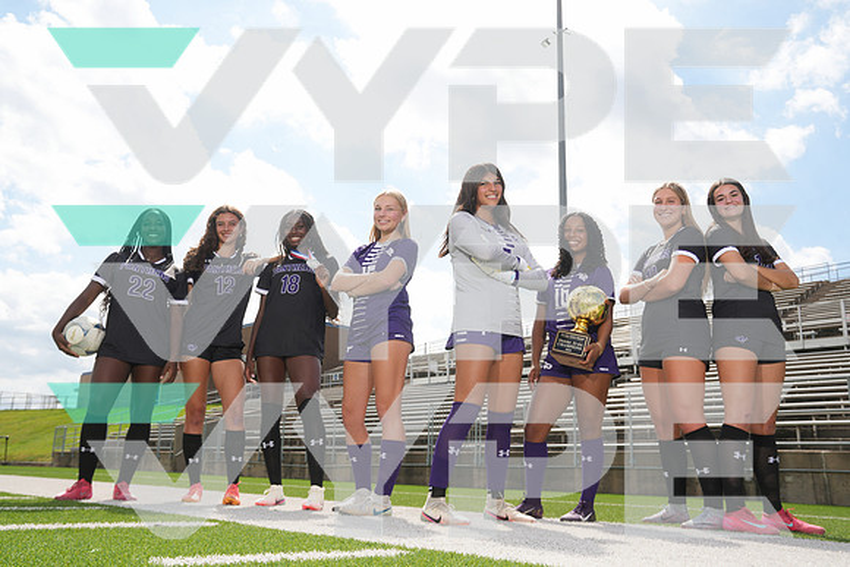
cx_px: 425
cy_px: 284
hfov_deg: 58.7
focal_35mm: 32
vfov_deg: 41.1
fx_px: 756
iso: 125
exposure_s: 1/200
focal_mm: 32
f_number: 9
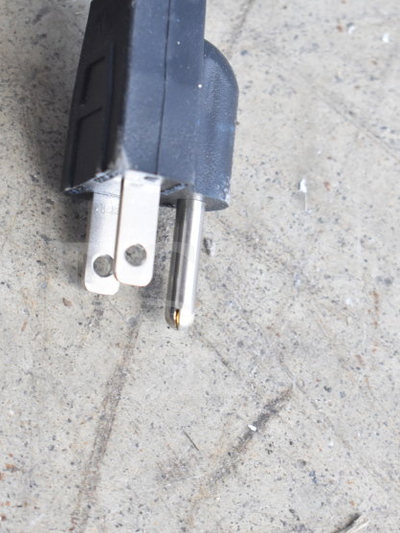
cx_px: 140
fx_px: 1679
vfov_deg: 18.0
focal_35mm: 109
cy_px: 318
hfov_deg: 13.6
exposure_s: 1/80
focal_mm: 46
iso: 1000
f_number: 5.3
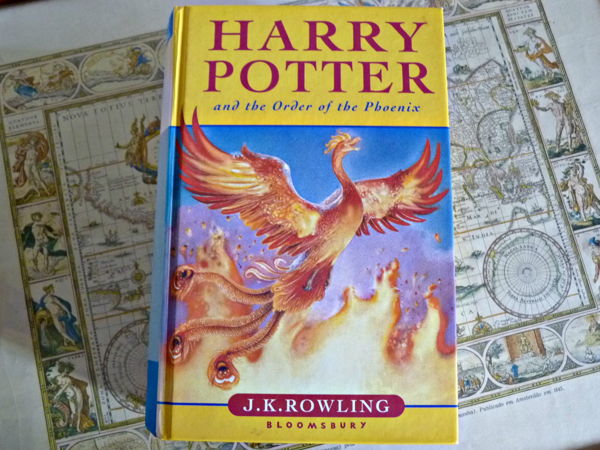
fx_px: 589
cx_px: 300
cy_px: 225
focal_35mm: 34
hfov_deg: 54.0
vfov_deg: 41.8
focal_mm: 6
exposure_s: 1/13
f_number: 3
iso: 400
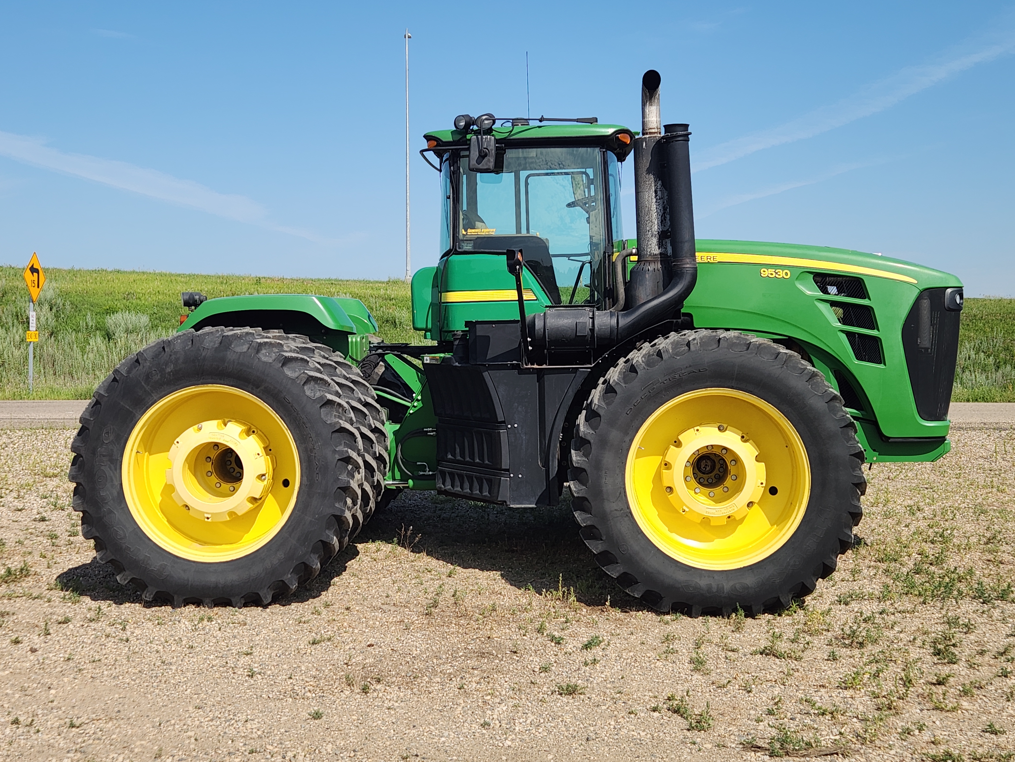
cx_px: 508
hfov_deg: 73.9
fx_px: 674
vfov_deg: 58.9
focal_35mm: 23
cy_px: 381
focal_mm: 5.4
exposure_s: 1/1770
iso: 20
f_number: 1.8
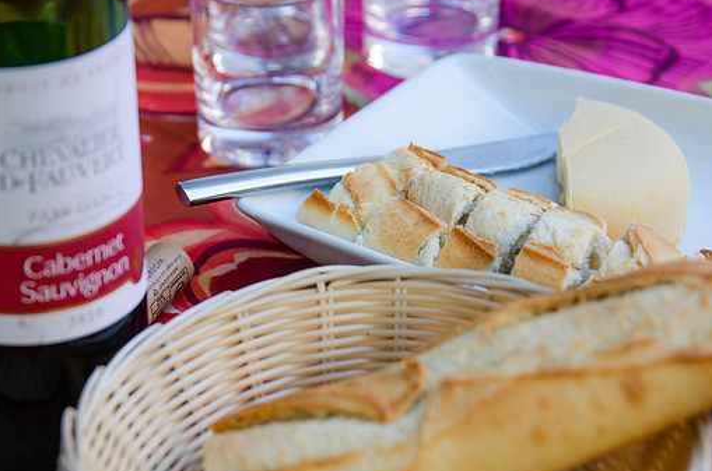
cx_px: 309
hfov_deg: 19.3
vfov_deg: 12.9
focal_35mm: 106
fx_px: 2092
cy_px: 246
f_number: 4
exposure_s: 1/160
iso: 400
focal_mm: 62
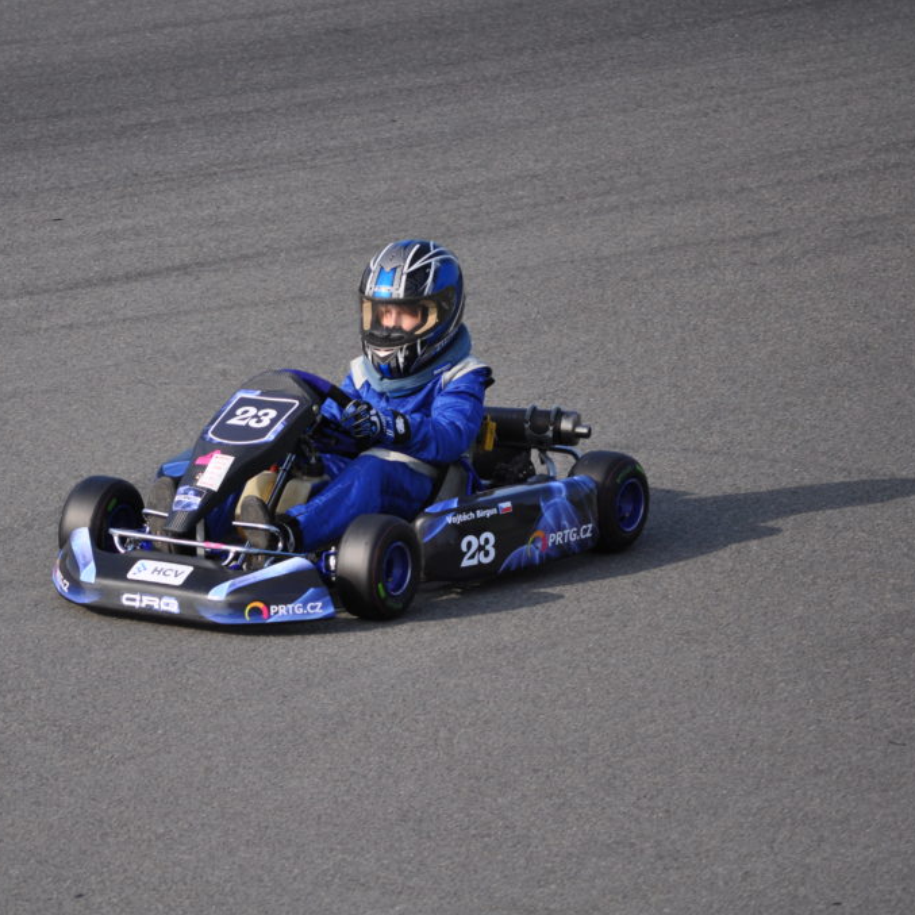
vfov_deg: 4.6
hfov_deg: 4.5
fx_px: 11514
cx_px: 285
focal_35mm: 385
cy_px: 457
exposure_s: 1/1600
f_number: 5.6
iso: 400
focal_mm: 200
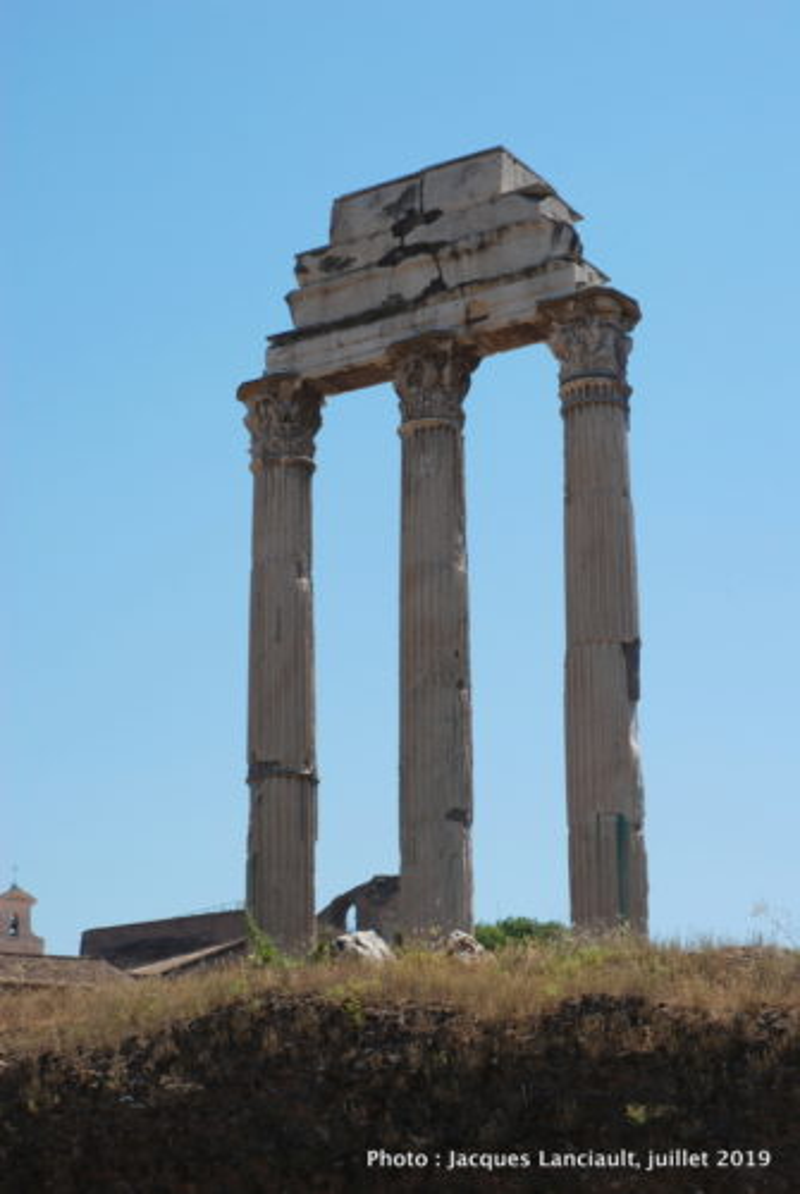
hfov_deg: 19.8
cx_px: 400
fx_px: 2292
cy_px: 597
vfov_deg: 29.2
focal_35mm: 69
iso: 100
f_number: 16
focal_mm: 46
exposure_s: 1/80
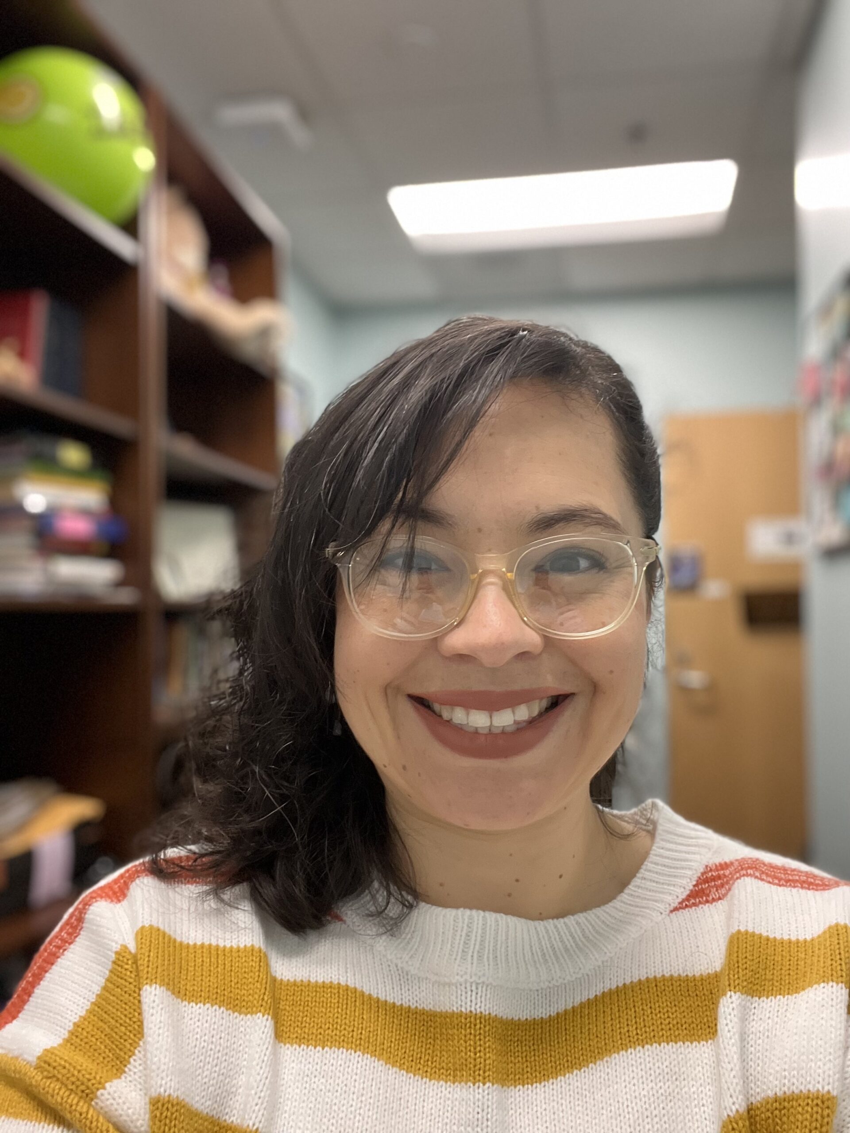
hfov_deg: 46.8
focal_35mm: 30
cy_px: 566
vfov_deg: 60.0
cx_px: 425
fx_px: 982
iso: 200
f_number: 2.2
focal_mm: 2.71
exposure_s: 1/50
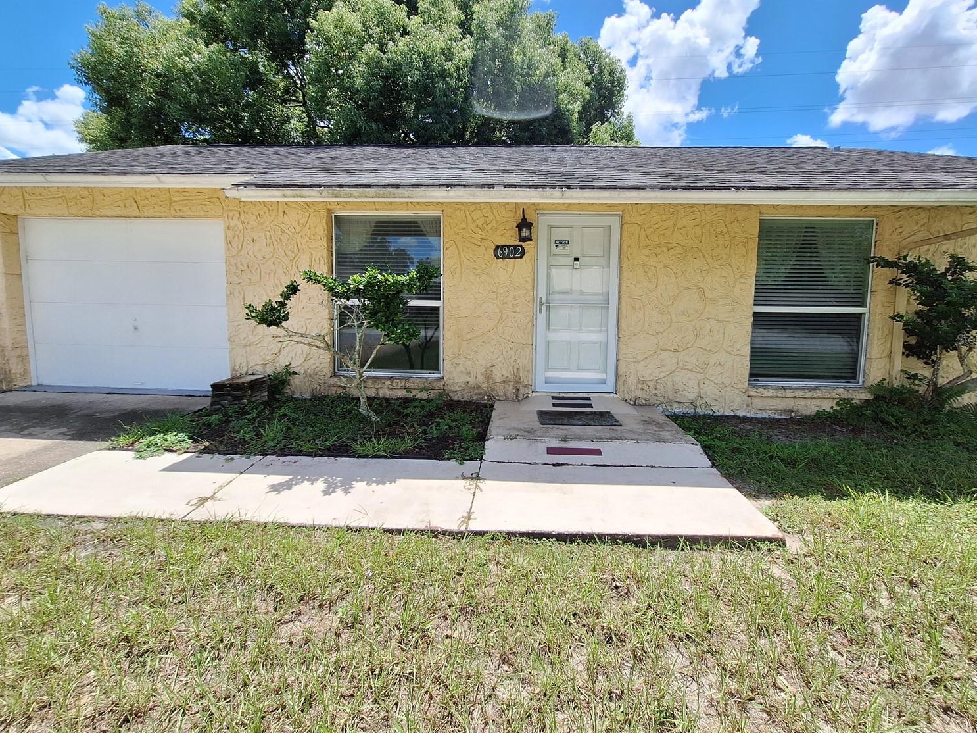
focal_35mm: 14
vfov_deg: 85.5
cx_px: 493
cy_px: 339
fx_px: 395
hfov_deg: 102.1
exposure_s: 1/2392
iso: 40
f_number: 2.2
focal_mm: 1.74
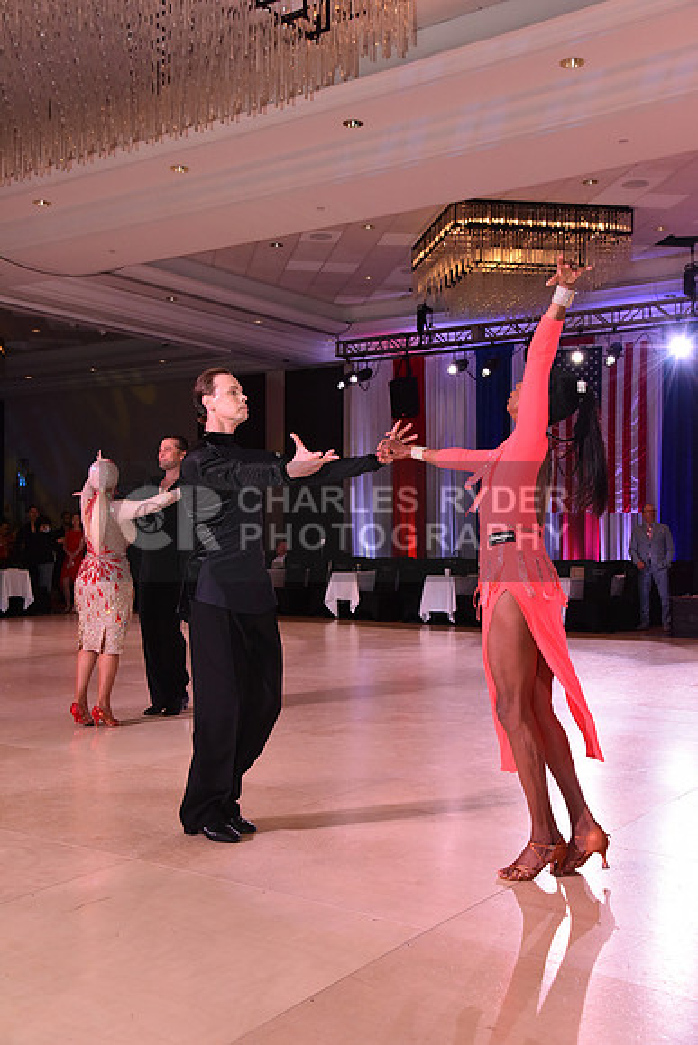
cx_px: 349
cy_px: 522
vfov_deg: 50.7
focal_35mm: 38
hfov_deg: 35.1
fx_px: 1104
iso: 2500
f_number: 6.3
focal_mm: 38
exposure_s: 1/320
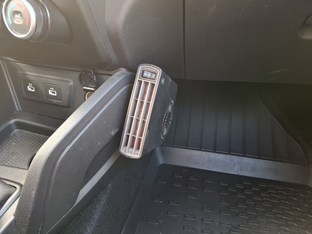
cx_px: 156
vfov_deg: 58.9
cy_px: 117
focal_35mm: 23
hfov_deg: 73.9
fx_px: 207
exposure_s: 1/33
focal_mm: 5.54
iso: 250
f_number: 1.8
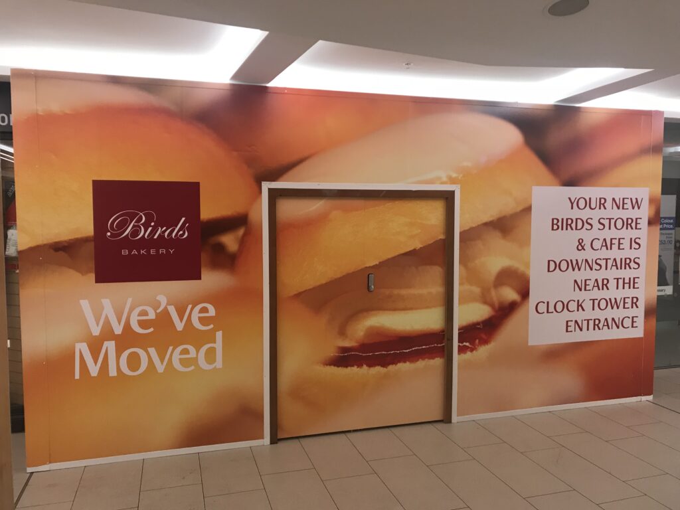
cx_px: 340
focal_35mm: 28
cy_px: 255
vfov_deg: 49.7
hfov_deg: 63.4
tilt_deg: -3.7
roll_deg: +0.0
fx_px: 550
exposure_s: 1/33
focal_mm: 3.99
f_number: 1.8
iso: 32
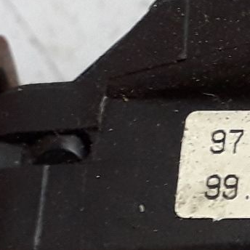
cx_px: 308
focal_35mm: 71
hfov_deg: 22.3
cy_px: 179
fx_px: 580
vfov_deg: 24.1
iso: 160
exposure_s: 1/25
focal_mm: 3.6
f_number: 1.9
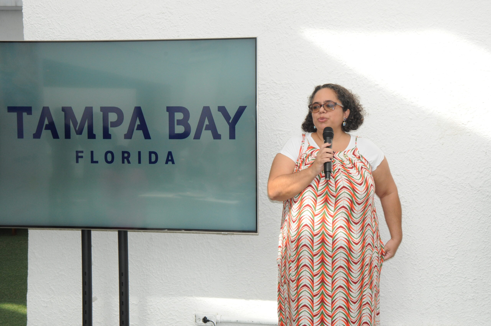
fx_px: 715
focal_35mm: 52
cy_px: 163
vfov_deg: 25.7
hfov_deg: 37.9
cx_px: 246
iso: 800
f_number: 13
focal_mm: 35
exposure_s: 1/200
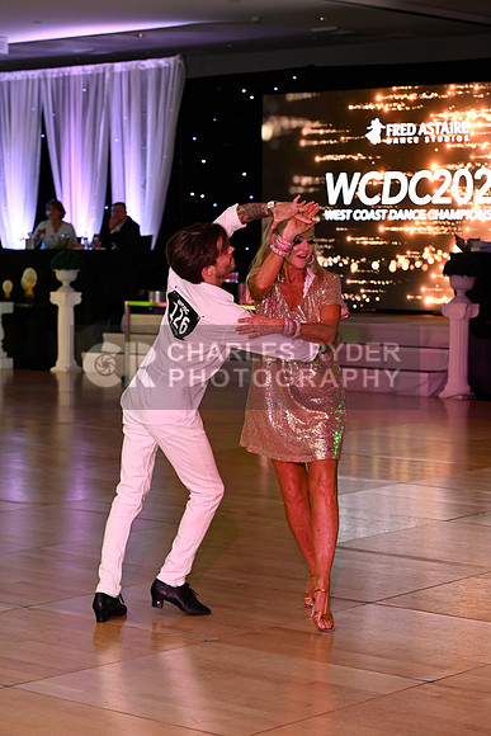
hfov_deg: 14.9
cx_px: 246
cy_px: 368
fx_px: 1881
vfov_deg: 22.1
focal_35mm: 92
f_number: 5
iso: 2000
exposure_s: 1/200
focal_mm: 92
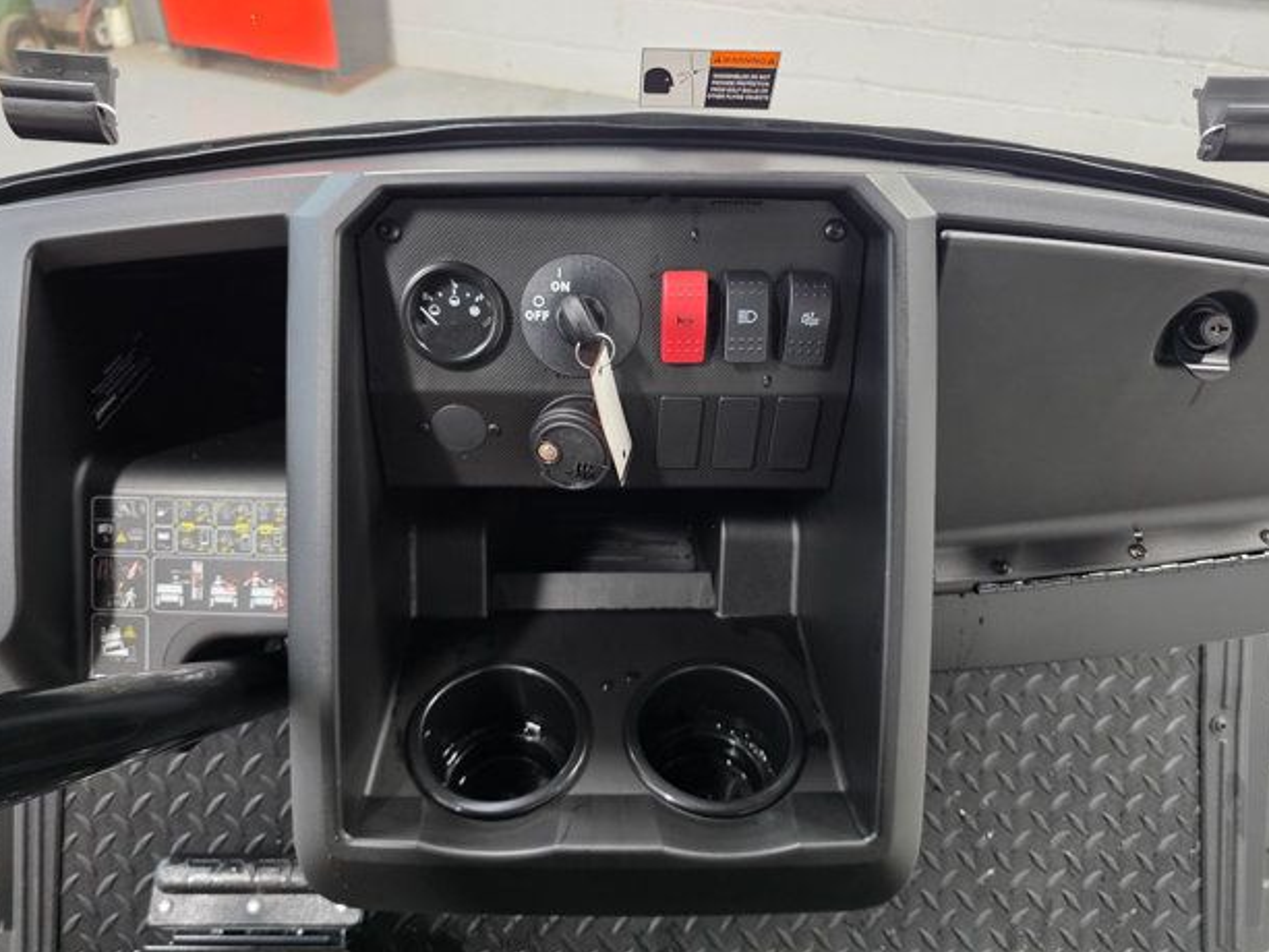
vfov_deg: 56.8
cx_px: 615
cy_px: 462
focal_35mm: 24
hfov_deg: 71.6
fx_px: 880
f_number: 1.7
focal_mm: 6.3
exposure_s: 1/120
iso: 500
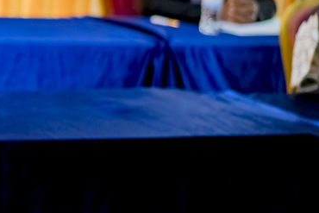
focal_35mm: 173
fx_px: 1533
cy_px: 26
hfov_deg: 11.6
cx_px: -67
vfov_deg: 7.9
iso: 800
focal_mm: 50
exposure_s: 1/60
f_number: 2
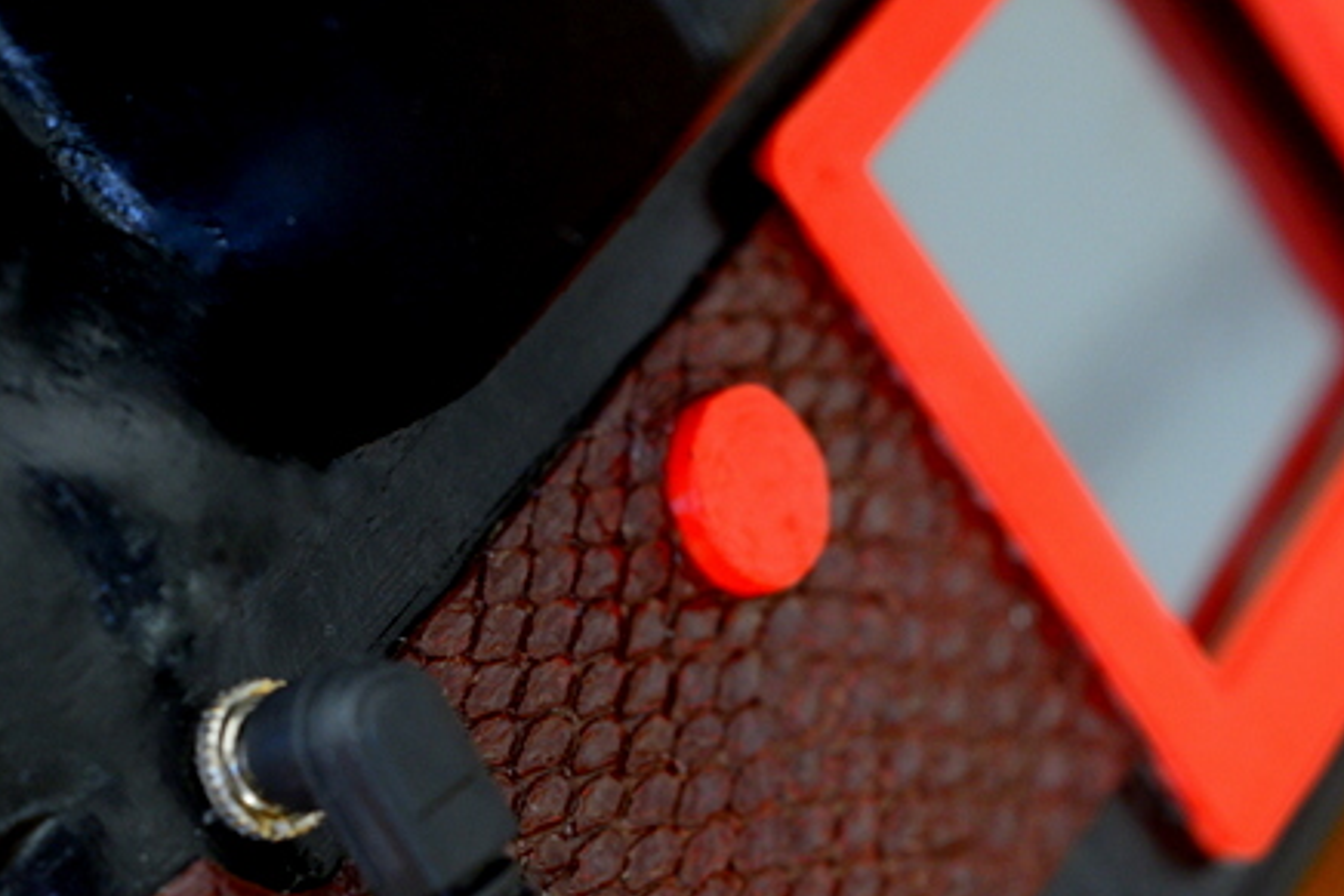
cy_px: 757
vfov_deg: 13.5
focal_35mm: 101
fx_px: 3772
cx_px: 354
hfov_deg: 20.1
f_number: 11
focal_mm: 55
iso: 1250
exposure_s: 1/30
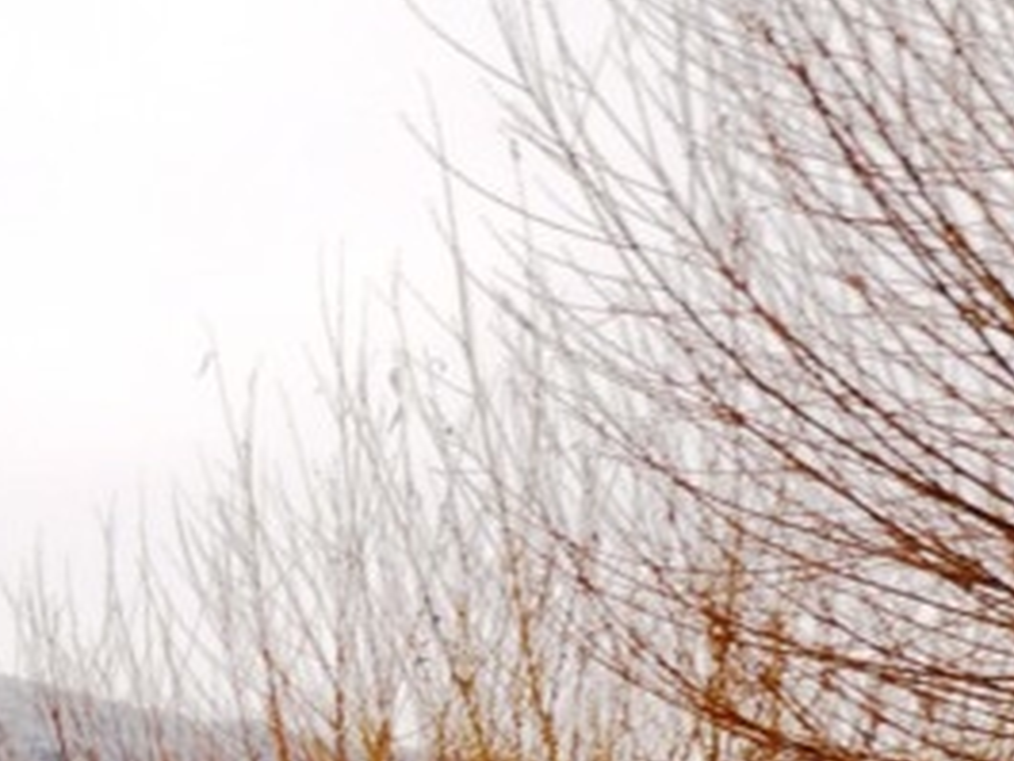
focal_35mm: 169
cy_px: 1117
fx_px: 4953
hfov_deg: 11.3
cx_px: -452
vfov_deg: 8.6
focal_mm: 28
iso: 320
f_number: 5.3
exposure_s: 1/60
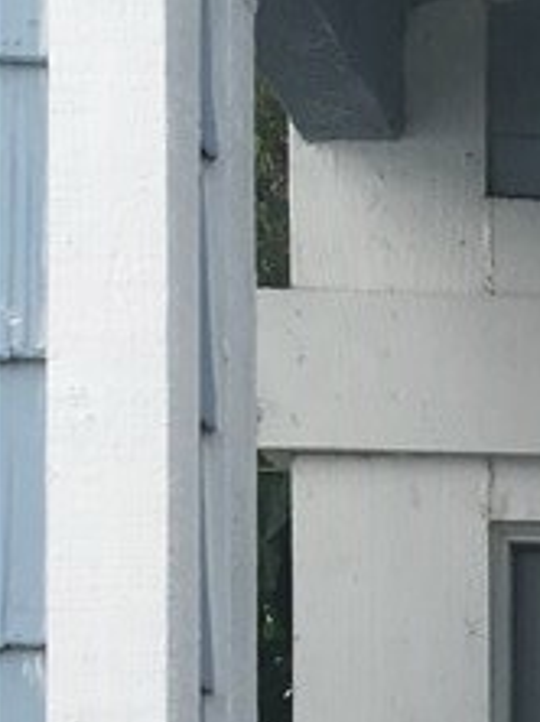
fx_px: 2793
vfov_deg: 14.3
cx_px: 1246
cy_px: 878
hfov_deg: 9.9
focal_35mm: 134
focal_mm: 4.15
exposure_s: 1/1068
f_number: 2.2
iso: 25
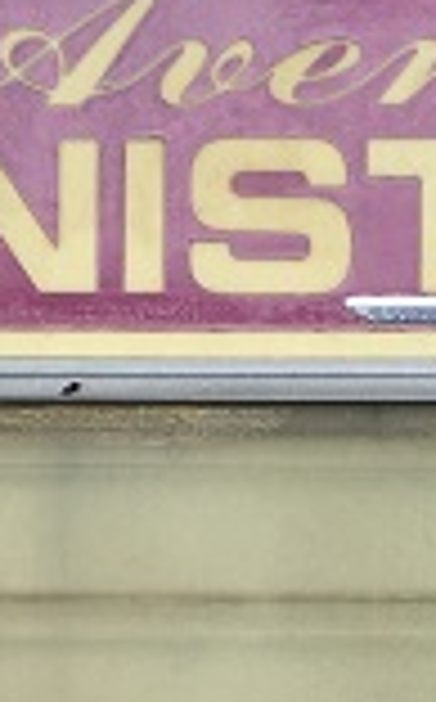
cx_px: -229
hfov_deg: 8.1
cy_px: 783
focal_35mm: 158
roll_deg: -0.9
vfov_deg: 13.0
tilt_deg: +2.8
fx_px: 3015
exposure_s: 1/962
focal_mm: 4.15
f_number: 2.2
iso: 25
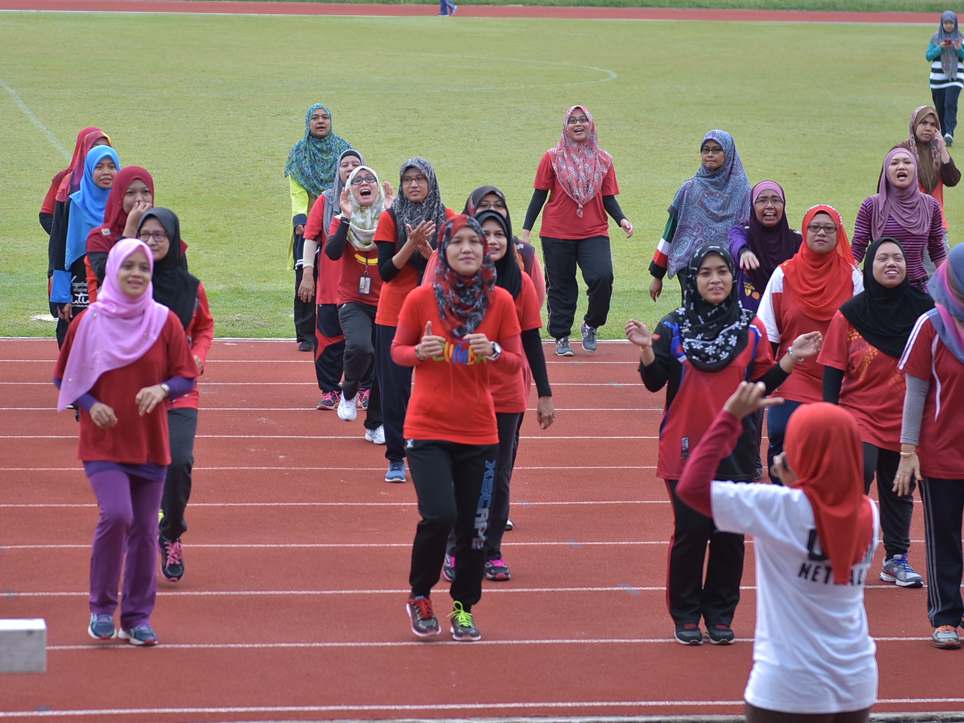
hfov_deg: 14.2
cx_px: 340
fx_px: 3871
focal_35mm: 139
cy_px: 322
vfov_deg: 10.7
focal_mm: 70
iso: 100
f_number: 2.8
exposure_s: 1/200
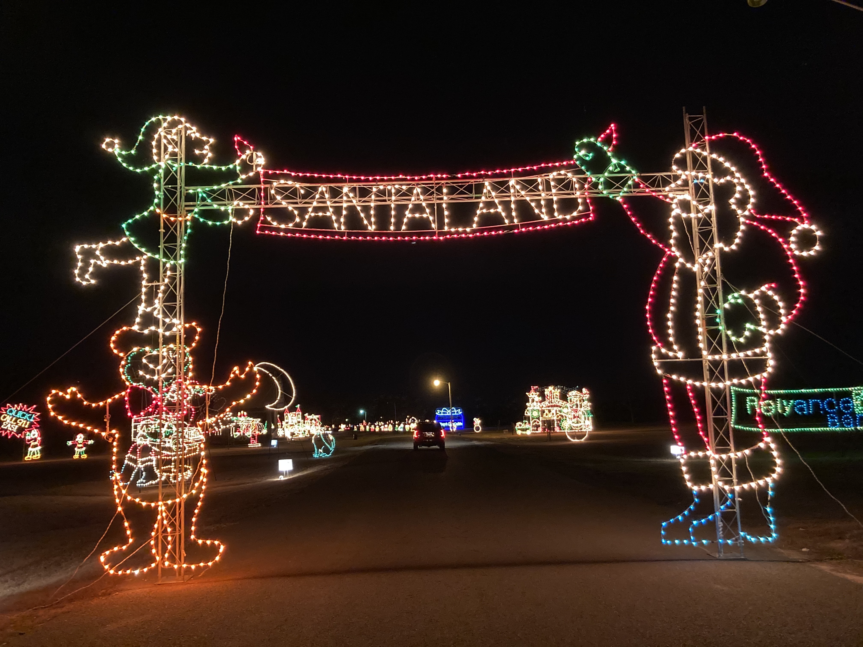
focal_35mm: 28
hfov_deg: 63.4
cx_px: 432
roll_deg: +2.2
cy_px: 324
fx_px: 698
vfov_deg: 49.7
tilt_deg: +8.5
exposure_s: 1/30
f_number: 1.8
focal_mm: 3.99
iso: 640
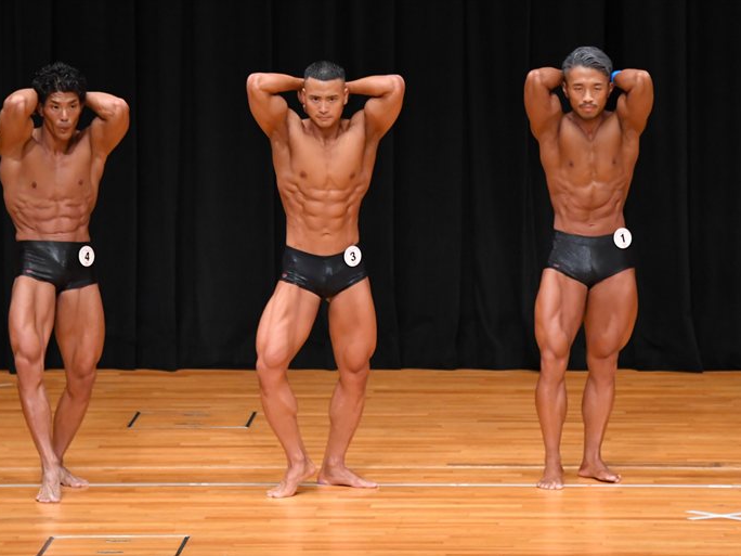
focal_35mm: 294
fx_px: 6293
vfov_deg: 5.1
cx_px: 370
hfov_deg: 6.7
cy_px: 279
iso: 4000
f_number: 5.6
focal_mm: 180
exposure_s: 1/400
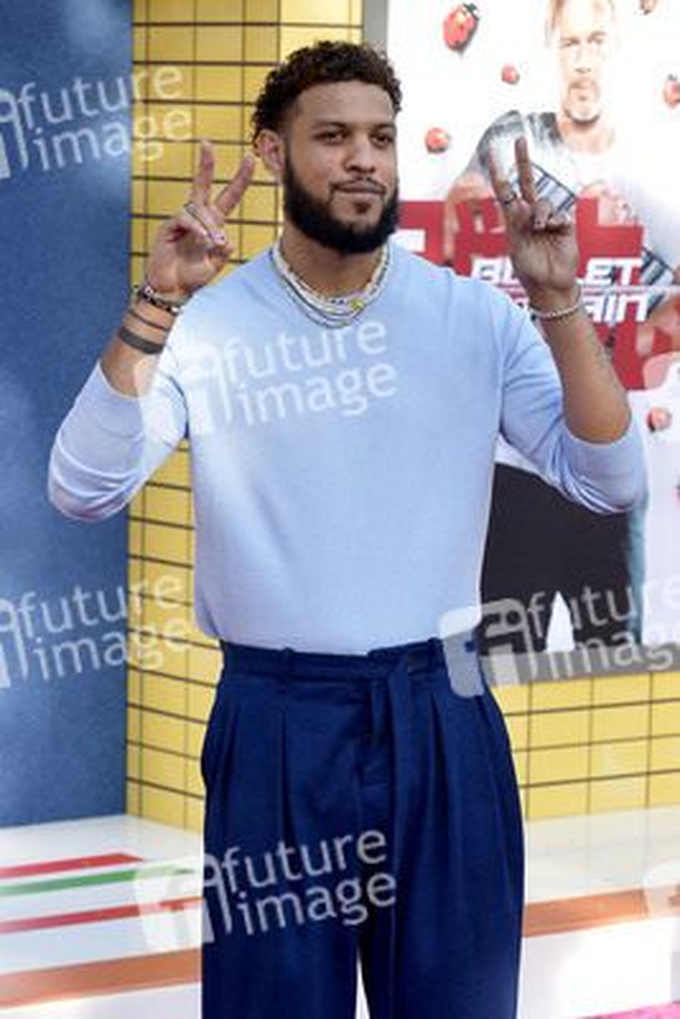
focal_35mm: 70
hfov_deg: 19.5
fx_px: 1981
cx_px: 340
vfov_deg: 28.8
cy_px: 510
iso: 500
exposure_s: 1/250
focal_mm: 70
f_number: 7.1
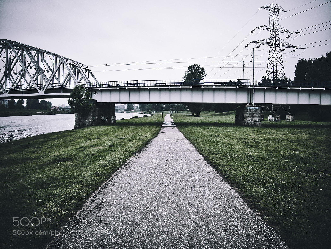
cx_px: 166
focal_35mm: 24
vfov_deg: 56.9
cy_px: 124
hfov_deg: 71.6
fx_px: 230
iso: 200
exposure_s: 1/500
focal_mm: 12
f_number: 3.5
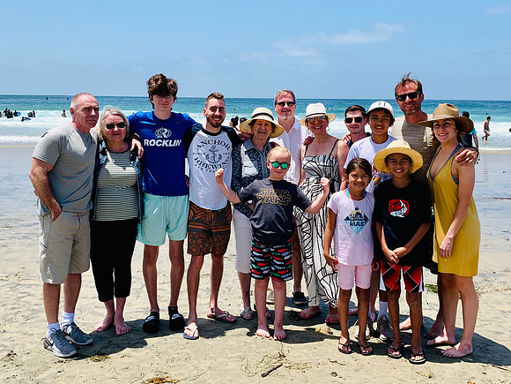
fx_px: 384
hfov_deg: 67.3
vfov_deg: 53.1
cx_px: 256
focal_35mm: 26
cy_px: 192
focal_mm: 4.25
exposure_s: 1/2545
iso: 25
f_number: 1.8
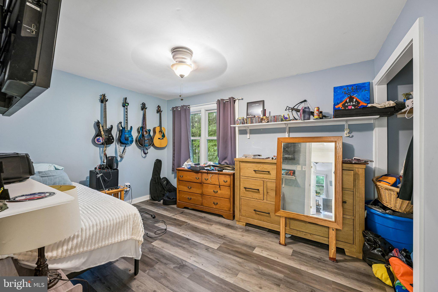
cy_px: 146
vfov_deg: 81.2
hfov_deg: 104.3
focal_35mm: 14
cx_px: 219
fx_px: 170
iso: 400
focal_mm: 14
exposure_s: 1
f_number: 8
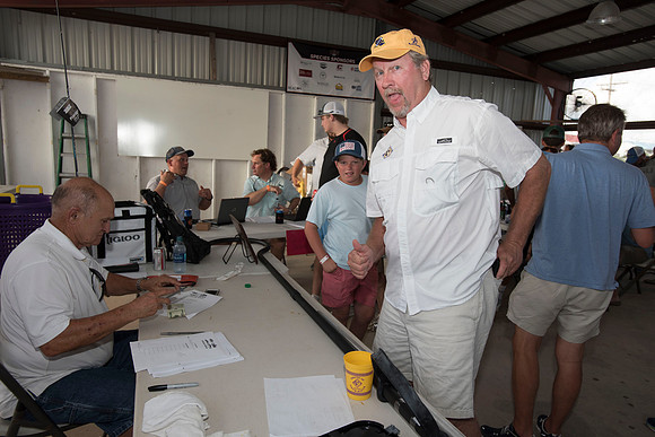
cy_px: 218
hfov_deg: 71.5
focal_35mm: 25
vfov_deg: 51.3
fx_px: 455
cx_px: 328
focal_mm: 25
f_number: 5.6
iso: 500
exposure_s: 1/80
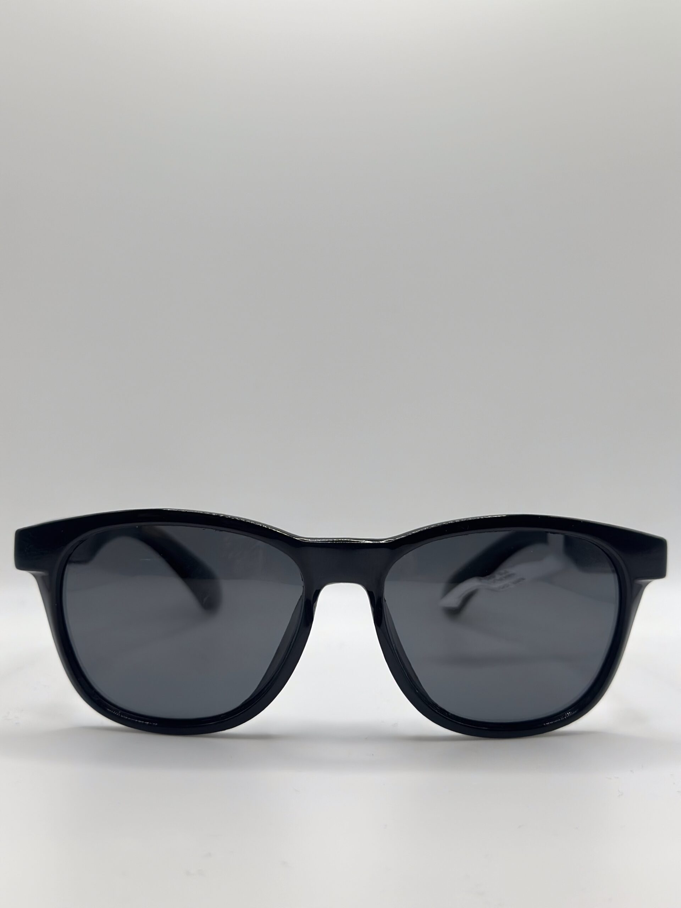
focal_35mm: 48
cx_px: 340
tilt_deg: -9.8
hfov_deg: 30.3
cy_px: 454
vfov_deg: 39.7
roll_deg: -0.9
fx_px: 1259
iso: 80
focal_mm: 6.86
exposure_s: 1/555
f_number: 1.78
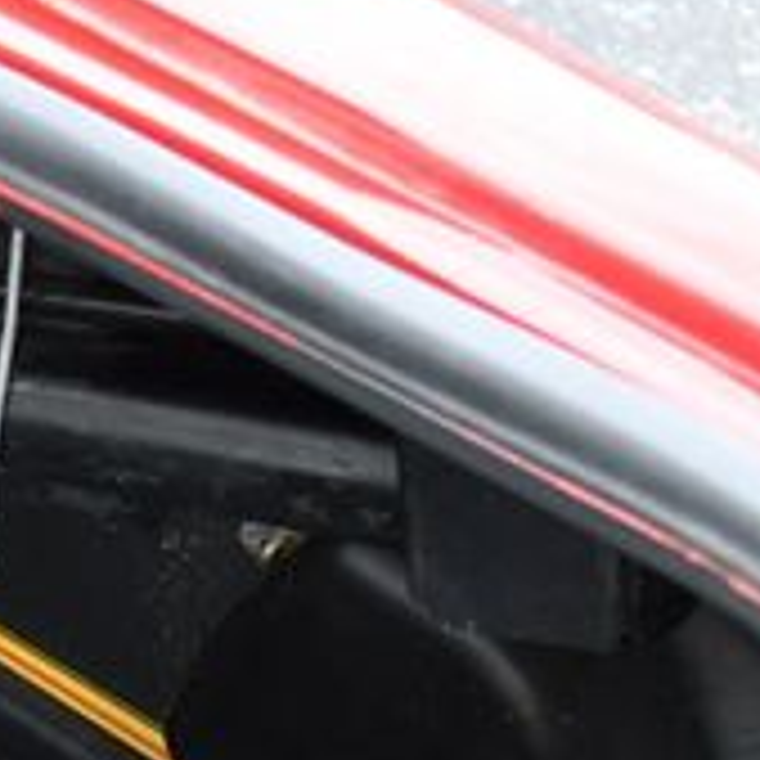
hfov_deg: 13.6
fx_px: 2881
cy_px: 827
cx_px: -567
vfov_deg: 14.7
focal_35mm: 116
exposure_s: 1/250
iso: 640
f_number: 3.5
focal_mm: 18
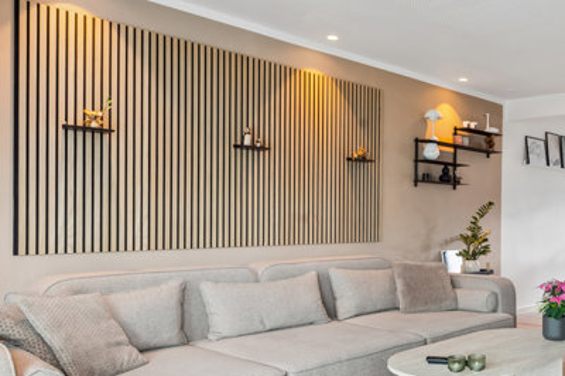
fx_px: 596
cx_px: 452
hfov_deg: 47.9
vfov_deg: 34.9
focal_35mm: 38
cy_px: 218
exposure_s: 1/4
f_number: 9
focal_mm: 19
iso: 250
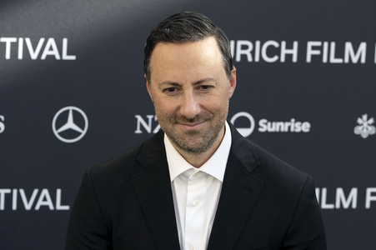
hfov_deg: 10.0
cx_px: 192
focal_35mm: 205
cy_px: 123
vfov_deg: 6.7
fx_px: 2139
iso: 800
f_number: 6.3
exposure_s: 1/640
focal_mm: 200
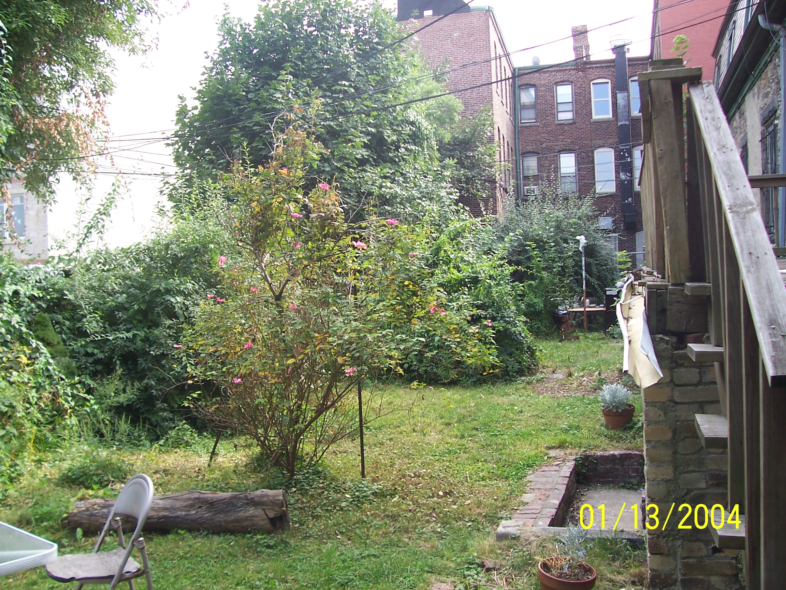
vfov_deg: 41.8
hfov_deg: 54.0
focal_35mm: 34
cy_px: 295
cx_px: 393
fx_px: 772
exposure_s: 1/180
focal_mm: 5.6
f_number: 2.7
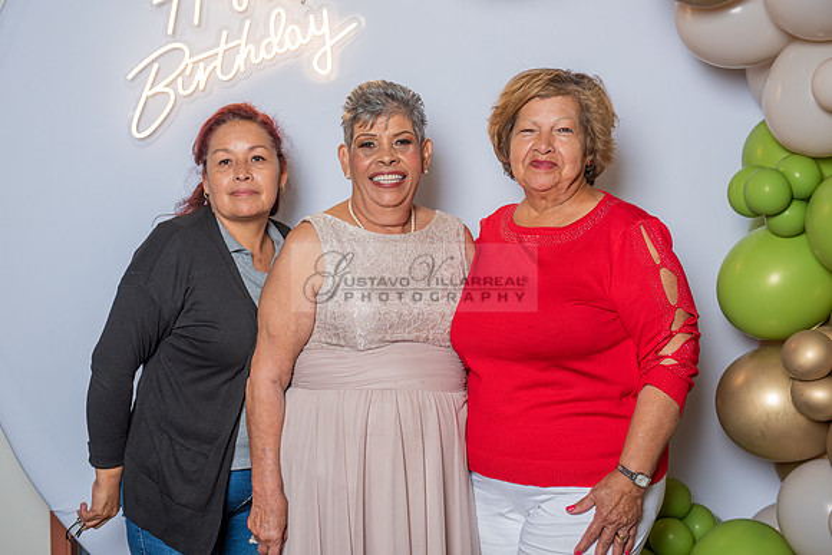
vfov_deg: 21.9
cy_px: 275
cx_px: 387
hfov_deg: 32.3
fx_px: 1434
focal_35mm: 62
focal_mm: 58
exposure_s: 1/200
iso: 200
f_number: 4
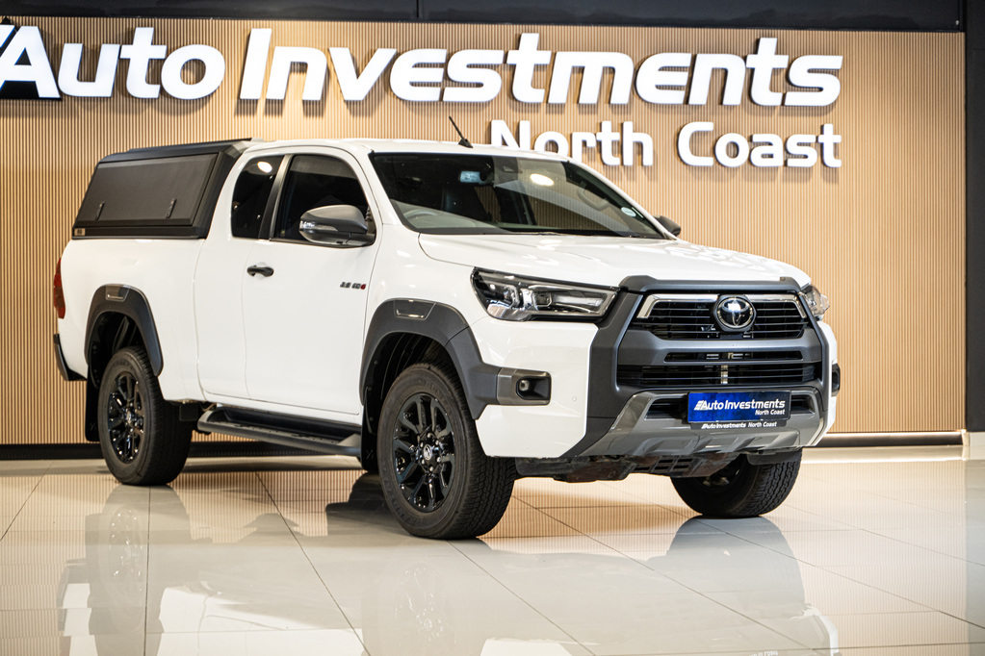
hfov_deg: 27.0
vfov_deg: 18.2
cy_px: 328
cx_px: 492
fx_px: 2052
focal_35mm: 75
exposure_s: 1/160
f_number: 2.8
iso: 640
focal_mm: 75
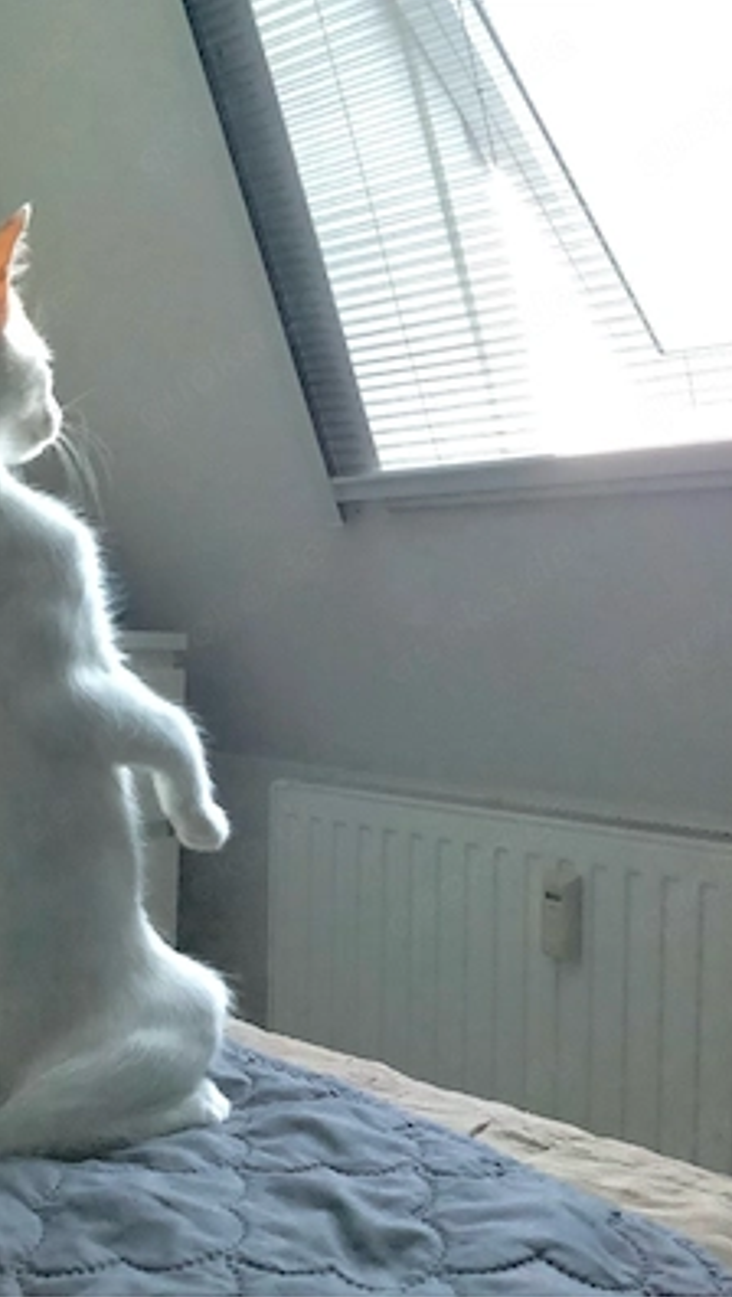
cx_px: 301
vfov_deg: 58.0
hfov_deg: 34.6
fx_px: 1170
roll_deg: -2.6
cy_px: 647
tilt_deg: -0.6
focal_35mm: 34
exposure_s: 1/30
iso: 500
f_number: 2.4
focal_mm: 3.3
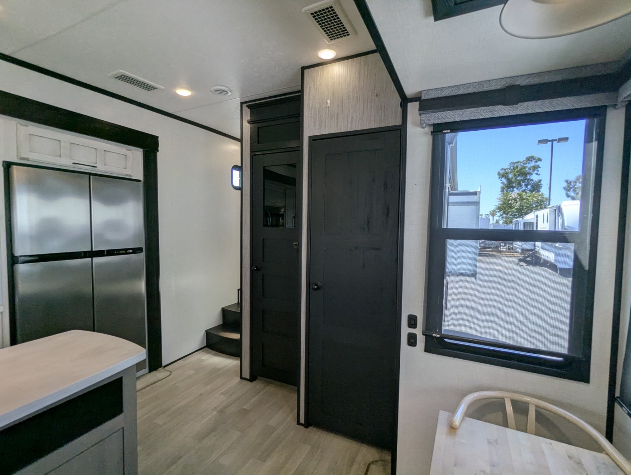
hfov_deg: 94.4
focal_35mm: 16
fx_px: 292
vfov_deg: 78.2
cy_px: 238
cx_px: 316
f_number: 2.2
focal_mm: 2.35
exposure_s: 1/100
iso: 86
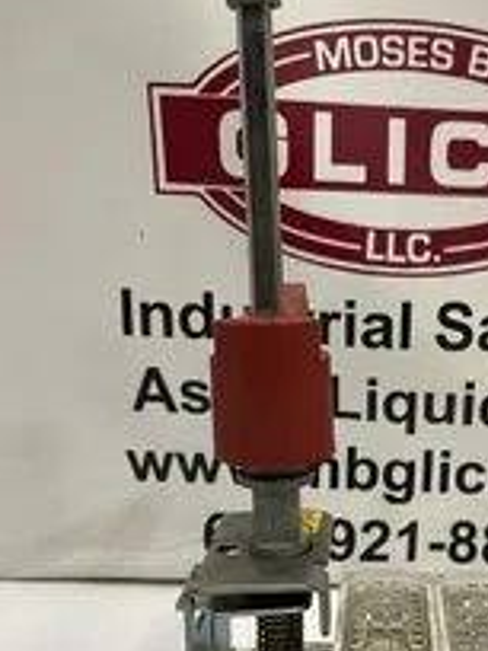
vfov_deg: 36.4
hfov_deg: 28.1
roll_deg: -3.3
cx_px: 373
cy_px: 504
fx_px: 959
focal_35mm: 51
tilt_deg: -18.4
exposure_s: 1/60
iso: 100
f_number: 1.6
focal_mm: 4.2
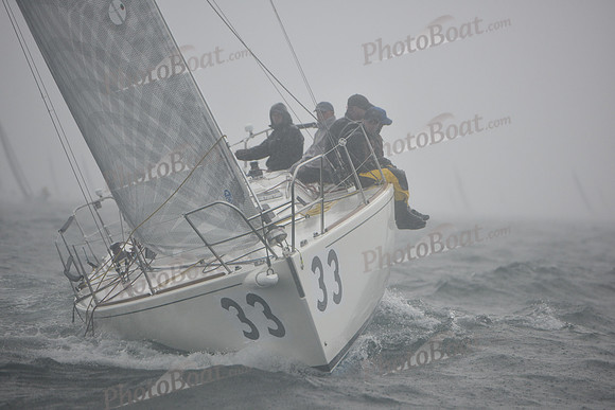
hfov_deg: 10.3
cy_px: 205
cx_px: 308
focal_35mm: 200
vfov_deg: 6.9
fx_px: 3417
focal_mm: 200
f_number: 3.5
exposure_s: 1/640
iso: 400
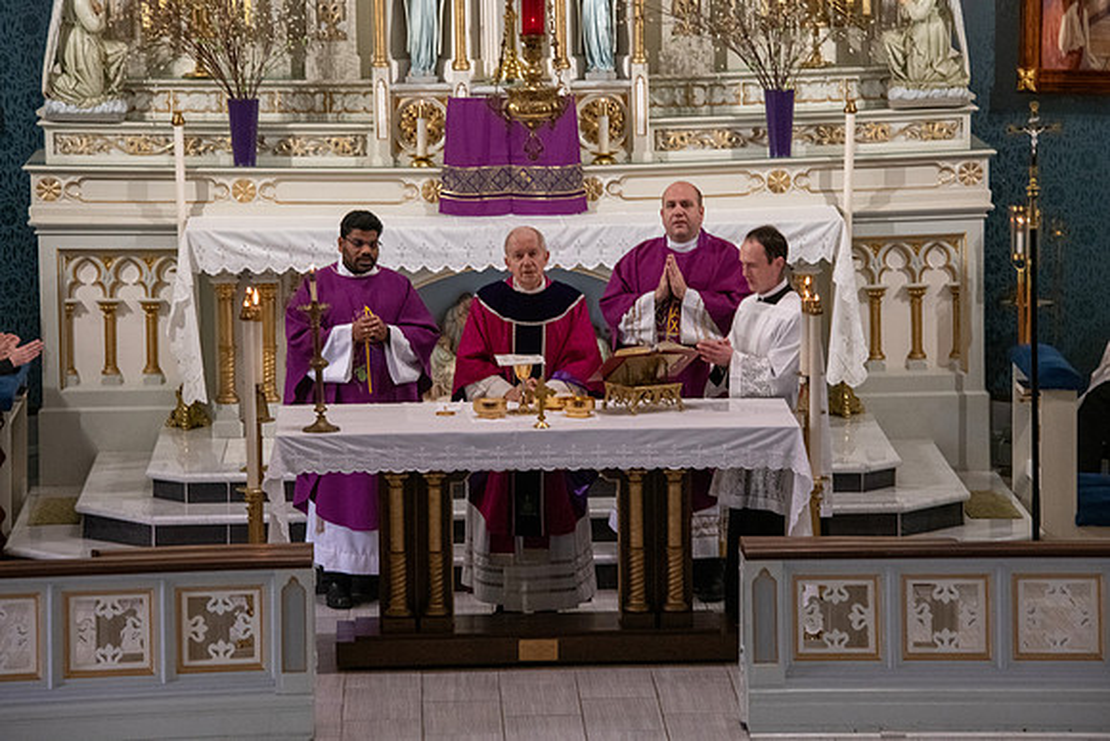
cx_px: 555
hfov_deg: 11.9
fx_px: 5337
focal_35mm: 173
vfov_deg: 7.9
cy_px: 370
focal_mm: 170
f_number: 9
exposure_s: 1/100
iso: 4000
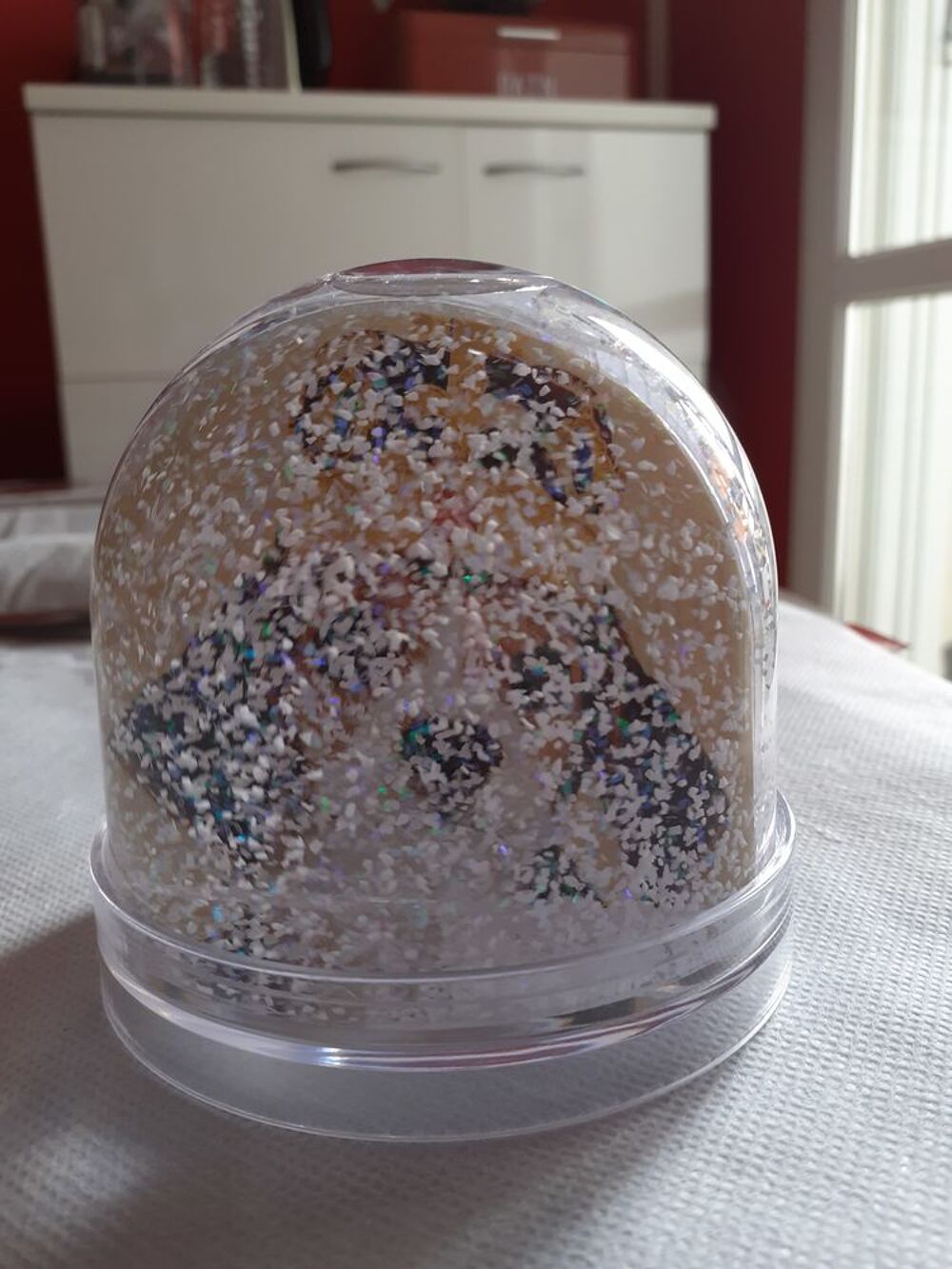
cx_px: 476
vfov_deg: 65.3
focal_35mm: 27
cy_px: 634
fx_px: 990
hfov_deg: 51.4
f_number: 1.9
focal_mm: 3.6
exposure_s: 1/100
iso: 64
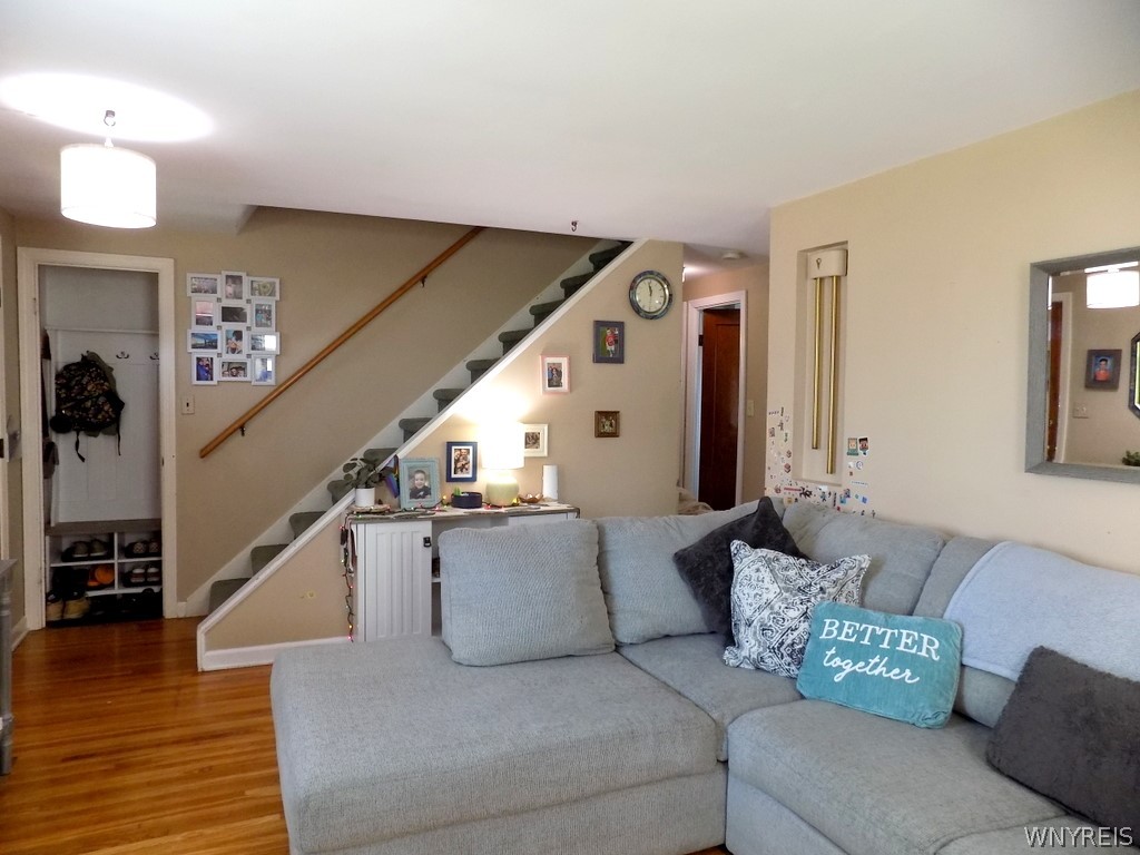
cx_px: 570
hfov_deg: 73.9
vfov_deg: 58.9
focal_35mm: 23
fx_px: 757
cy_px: 428
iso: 180
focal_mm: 4
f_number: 3.1
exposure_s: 1/30
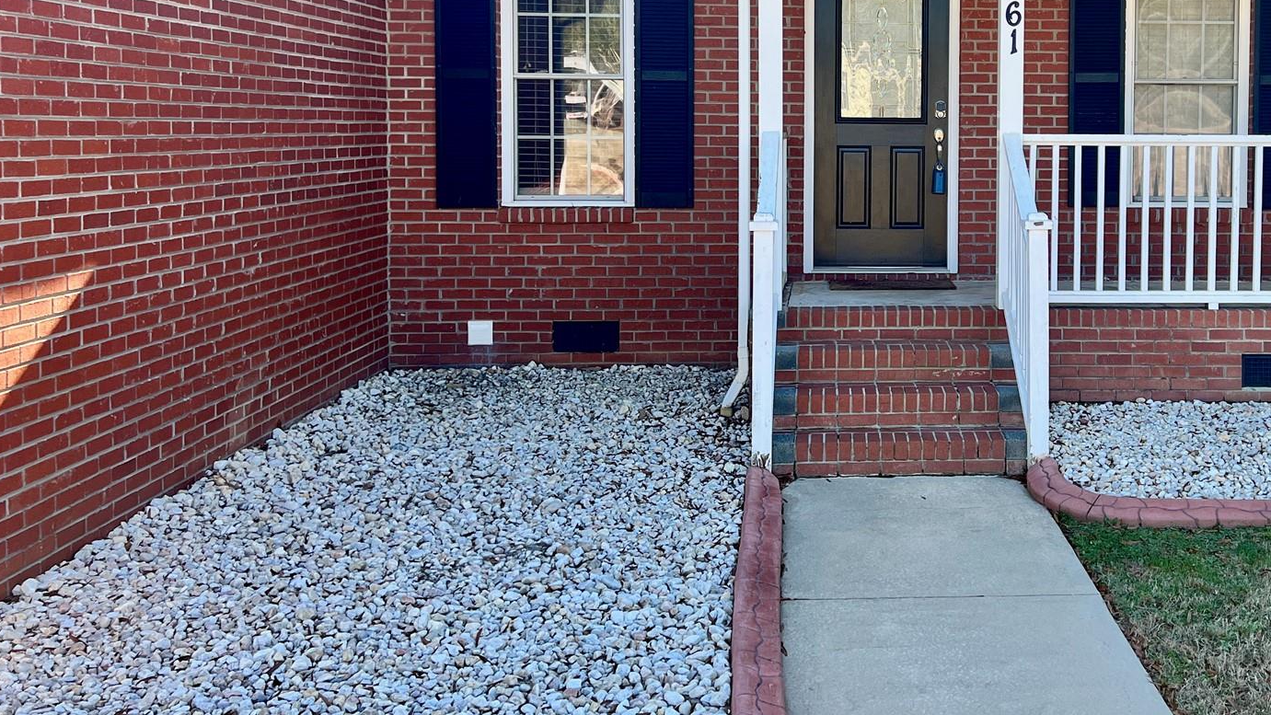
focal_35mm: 42
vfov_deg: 27.8
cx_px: 932
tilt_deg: +1.3
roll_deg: +0.1
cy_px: 156
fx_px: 1416
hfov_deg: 46.8
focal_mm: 5.7
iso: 50
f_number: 1.5
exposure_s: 1/670
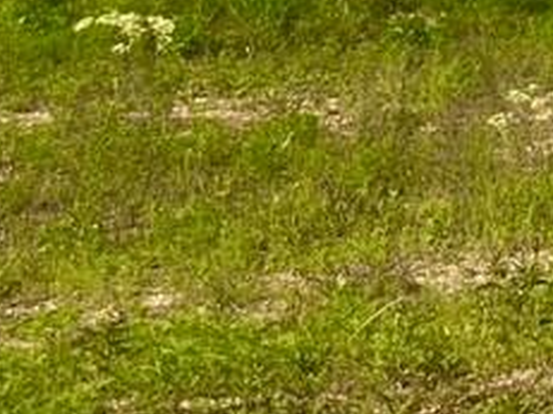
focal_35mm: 144
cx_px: 1494
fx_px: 2299
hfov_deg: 10.8
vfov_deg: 9.7
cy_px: -347
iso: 50
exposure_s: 1/3623
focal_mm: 5.1
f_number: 1.6
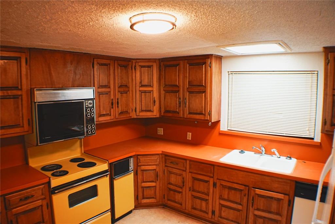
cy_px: 112
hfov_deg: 60.3
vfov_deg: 42.3
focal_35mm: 31
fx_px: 288
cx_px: 168
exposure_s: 1/30
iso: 640
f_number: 5.6
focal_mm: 31
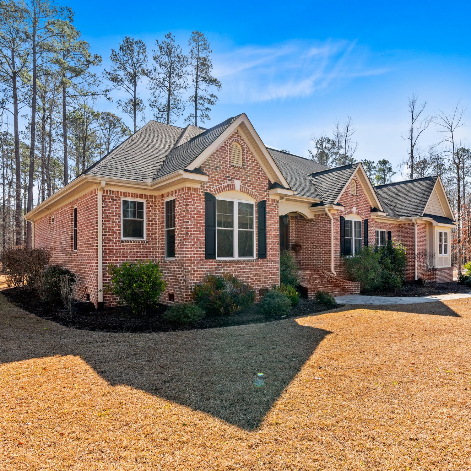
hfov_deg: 72.1
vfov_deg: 72.1
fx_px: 323
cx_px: 249
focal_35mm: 21
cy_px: 240
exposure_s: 1/320
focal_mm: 16
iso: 125
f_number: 6.3
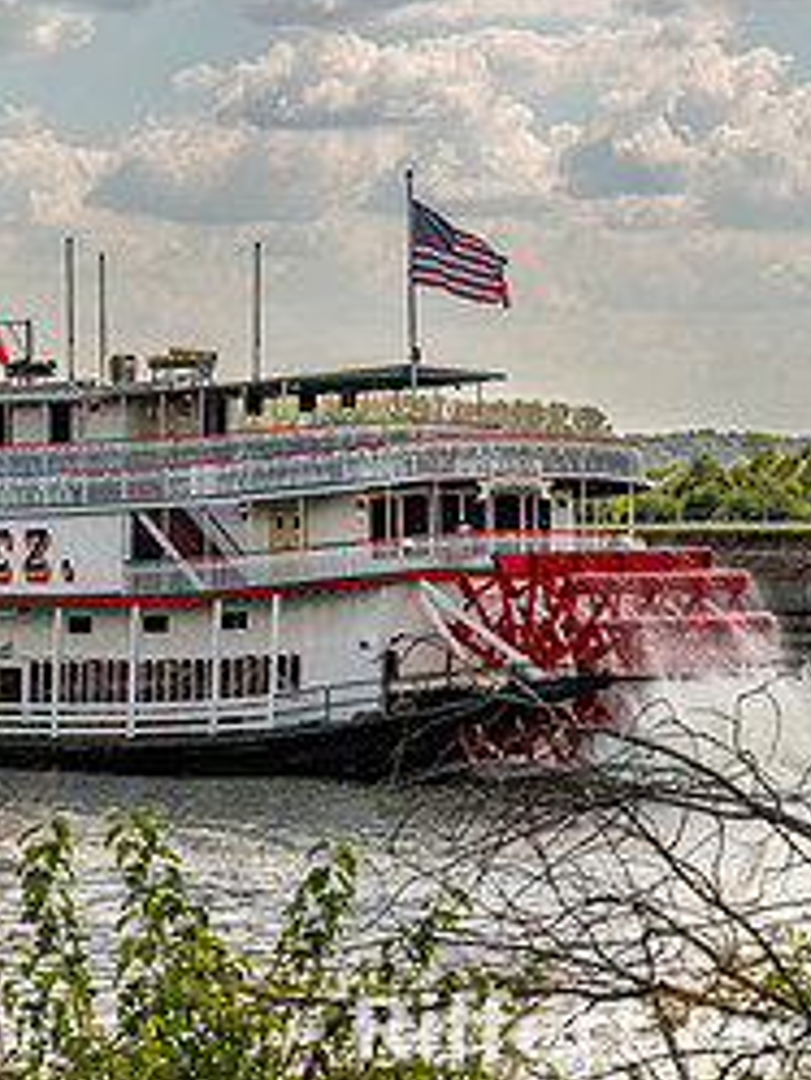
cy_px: 553
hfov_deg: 7.5
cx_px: -144
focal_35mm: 197
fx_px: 6149
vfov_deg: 10.0
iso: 64
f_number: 8
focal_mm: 78
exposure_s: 1/200
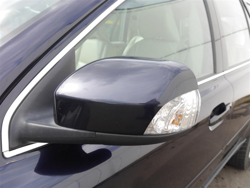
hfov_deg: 59.9
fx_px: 217
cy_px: 94
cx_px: 125
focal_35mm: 30
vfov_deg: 46.8
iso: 160
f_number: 5
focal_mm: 15
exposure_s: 1/200
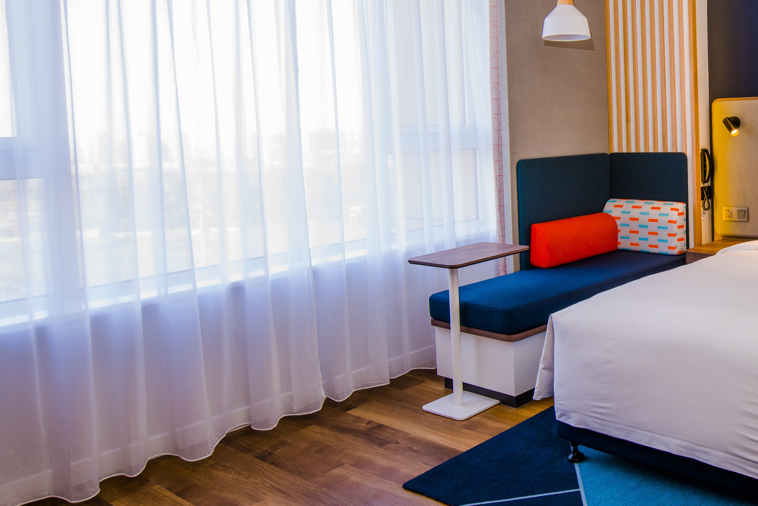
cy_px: 173
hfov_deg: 52.3
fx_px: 674
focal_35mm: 32
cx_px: 670
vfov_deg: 40.7
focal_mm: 18
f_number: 9
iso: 320
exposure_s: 1/10
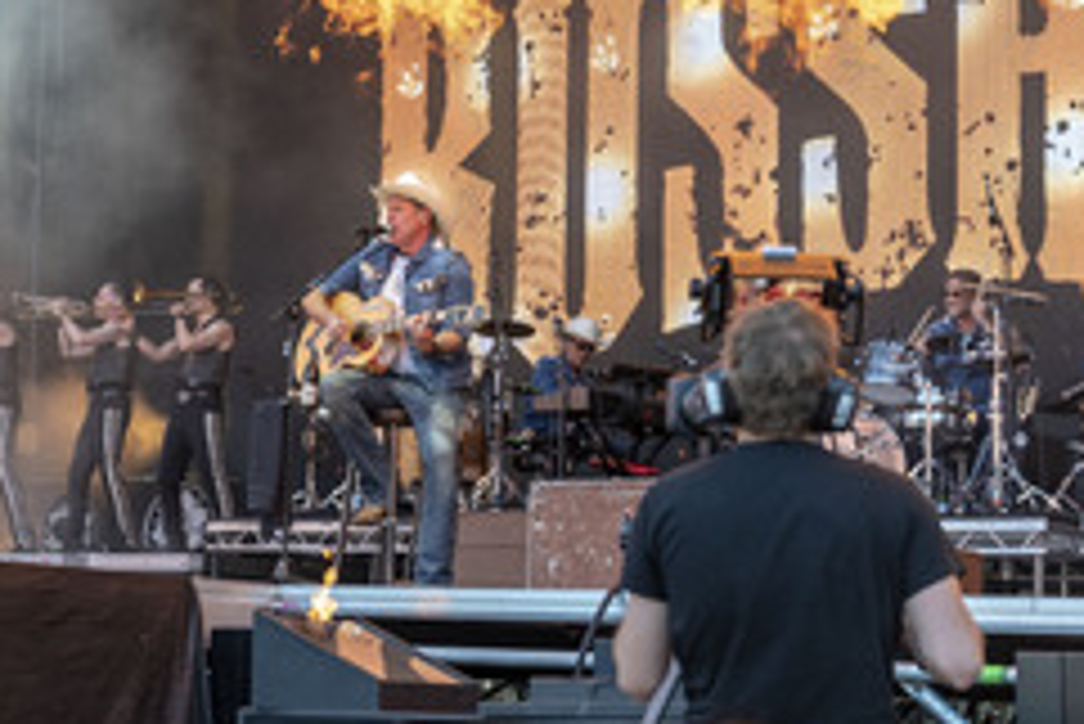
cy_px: 198
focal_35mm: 71
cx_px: 146
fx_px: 2139
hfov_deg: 27.6
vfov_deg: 19.1
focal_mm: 38
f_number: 5
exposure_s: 1/250
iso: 800
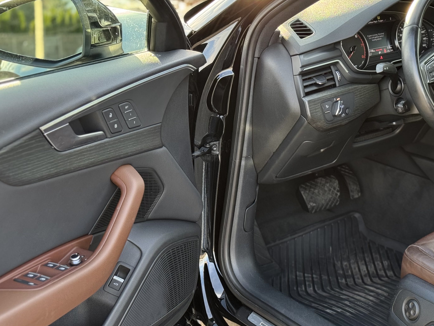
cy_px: 164
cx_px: 309
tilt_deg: -21.6
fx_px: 878
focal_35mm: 70
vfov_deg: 21.0
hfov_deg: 27.5
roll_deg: -0.2
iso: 64
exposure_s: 1/167
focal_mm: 6.76
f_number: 1.78
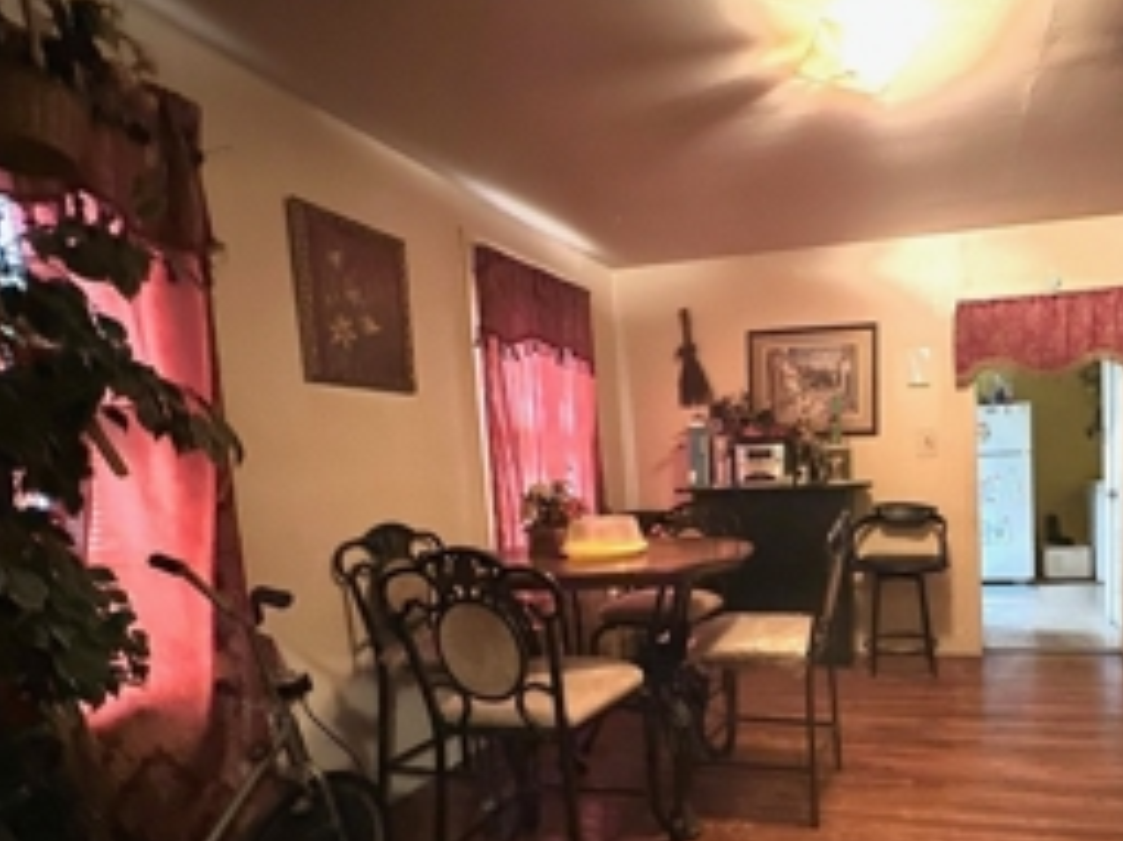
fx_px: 713
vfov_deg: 60.3
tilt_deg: -5.0
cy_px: 524
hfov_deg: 72.7
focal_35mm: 22
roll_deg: +2.9
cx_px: 797
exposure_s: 1/30
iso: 1600
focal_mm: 2.22
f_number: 2.2
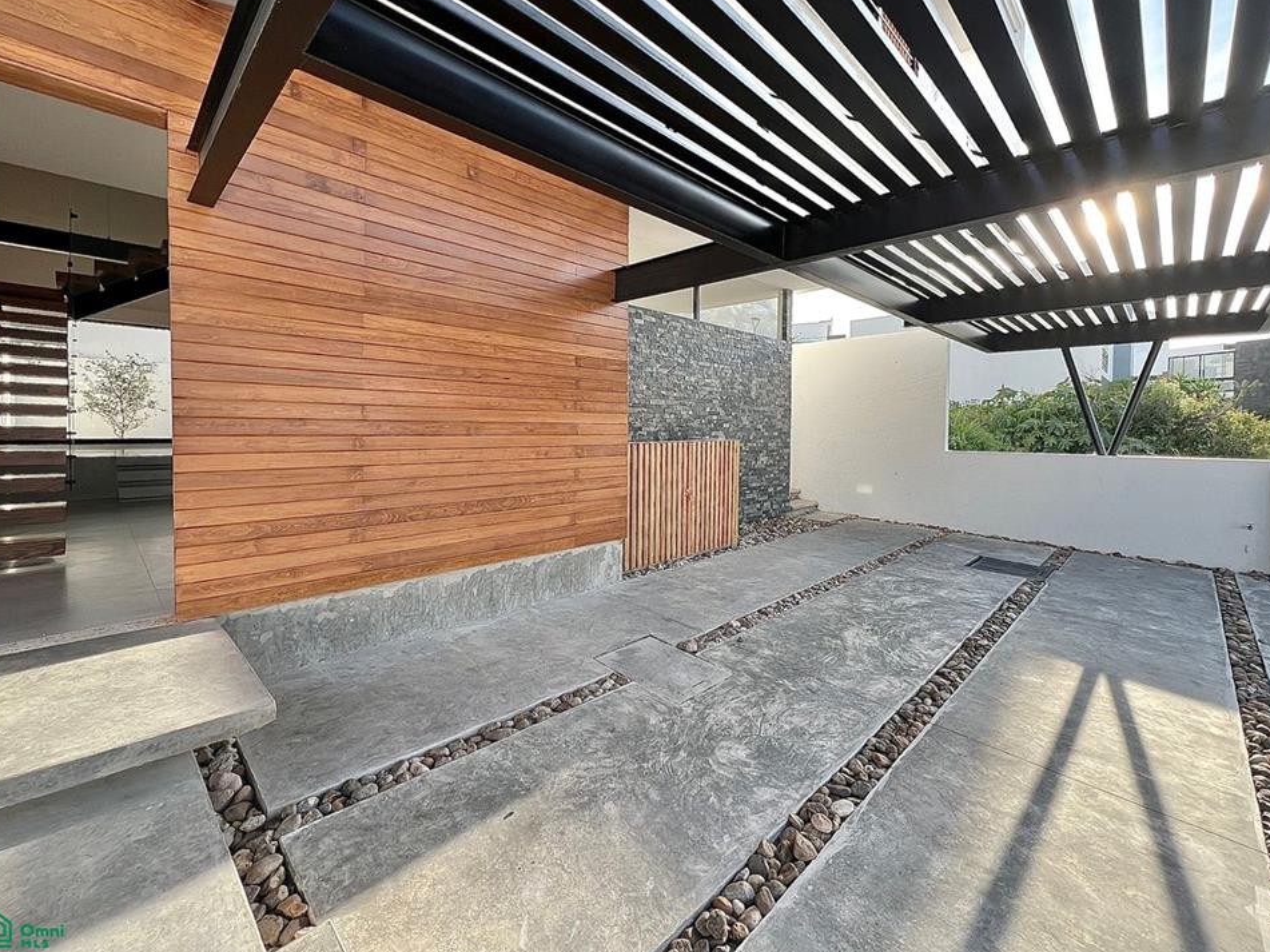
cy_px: 449
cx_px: 648
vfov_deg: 85.6
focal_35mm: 14
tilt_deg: -1.9
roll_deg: -1.0
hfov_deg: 102.1
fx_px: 514
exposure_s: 1/223
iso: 32
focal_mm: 1.57
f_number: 1.8
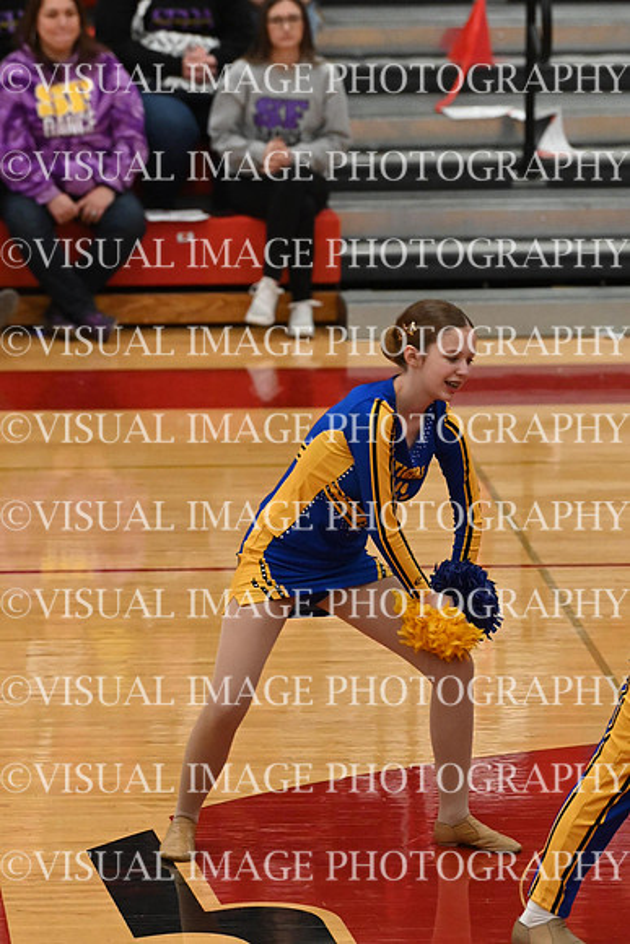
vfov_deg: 7.1
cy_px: 472
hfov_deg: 4.7
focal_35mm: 292
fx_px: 7660
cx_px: 315
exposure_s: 1/400
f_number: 4
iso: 6400
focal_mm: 195
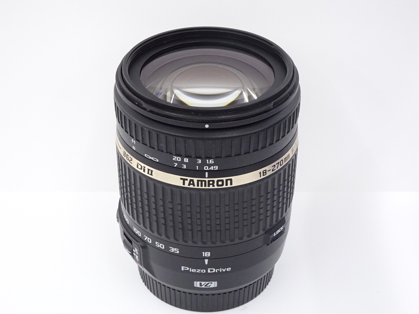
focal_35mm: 57
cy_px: 158
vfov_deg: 25.7
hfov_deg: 33.8
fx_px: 690
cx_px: 202
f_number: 4.5
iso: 500
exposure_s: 1/60
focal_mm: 9.18
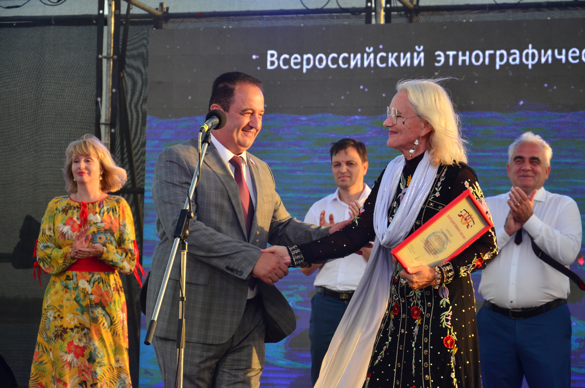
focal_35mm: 105
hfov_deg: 19.5
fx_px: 1703
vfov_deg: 13.0
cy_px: 194
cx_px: 292
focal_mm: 70
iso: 500
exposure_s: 1/640
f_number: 5.6
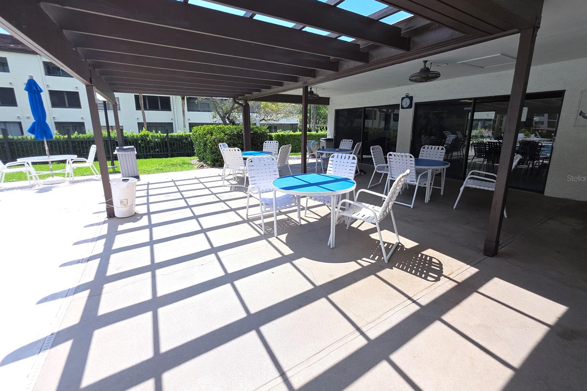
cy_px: 178
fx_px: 228
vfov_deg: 81.0
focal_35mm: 14
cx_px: 299
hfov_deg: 104.2
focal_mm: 2.2
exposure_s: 1/421
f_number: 1.9
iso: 20
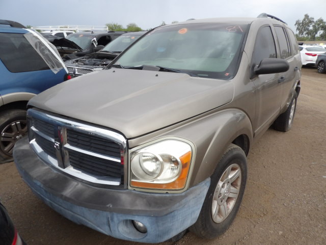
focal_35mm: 24
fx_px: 226
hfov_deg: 71.6
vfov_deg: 56.8
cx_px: 163
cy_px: 122
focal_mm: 4.3
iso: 200
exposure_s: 1/32
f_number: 3.2
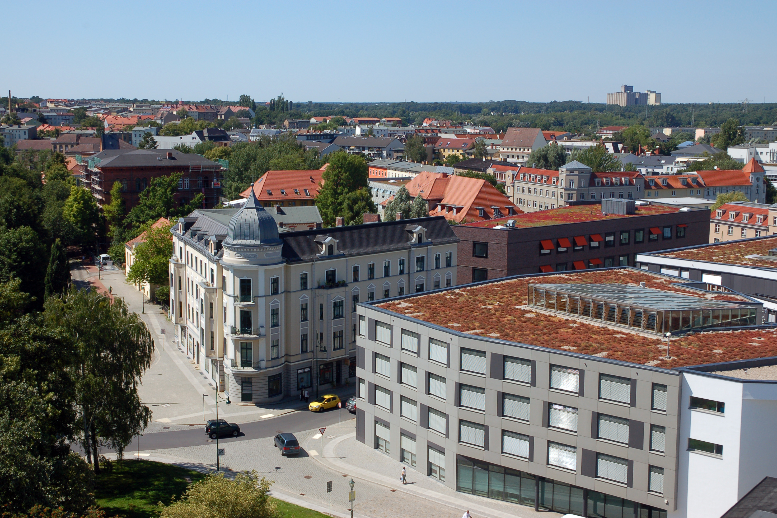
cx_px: 388
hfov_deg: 41.5
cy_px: 254
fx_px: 1025
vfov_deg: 28.3
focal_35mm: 48
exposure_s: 1/320
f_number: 9
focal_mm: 31
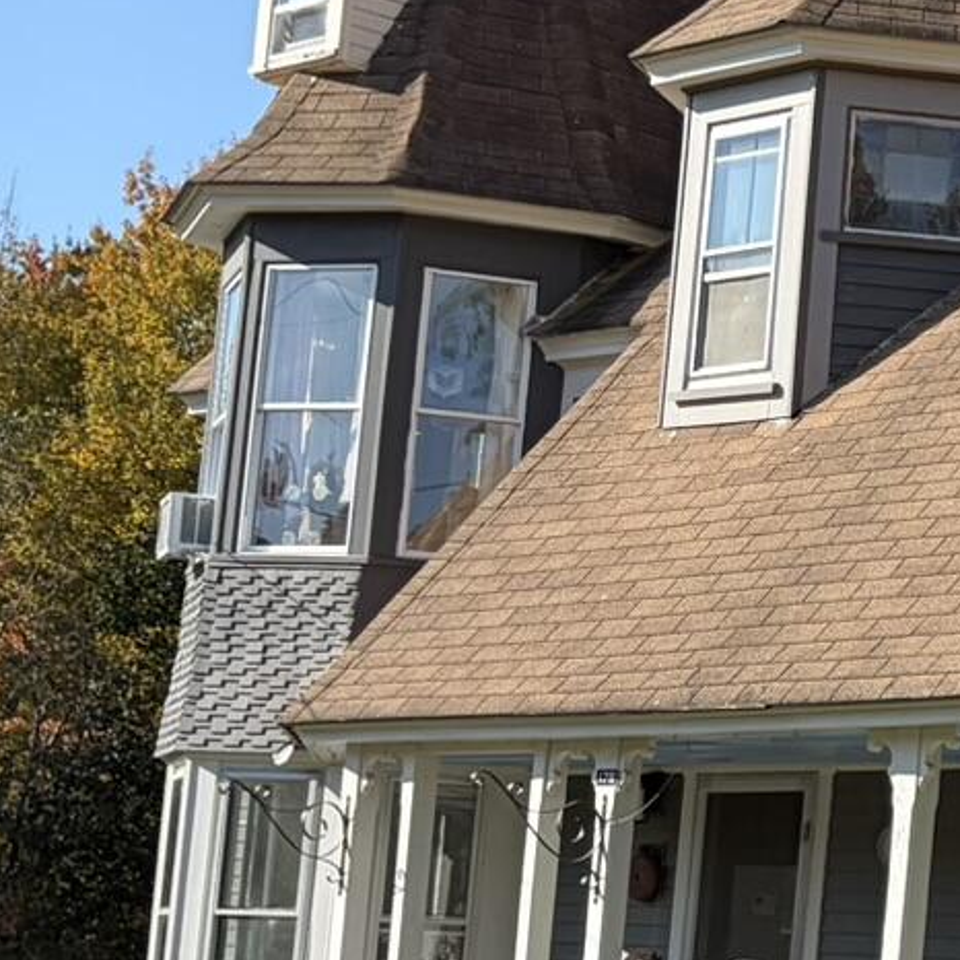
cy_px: 503
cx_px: 1665
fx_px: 3169
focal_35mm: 101
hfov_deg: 15.2
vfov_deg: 17.2
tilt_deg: +8.6
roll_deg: -2.1
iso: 50
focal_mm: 5.96
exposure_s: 1/1667
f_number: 1.6
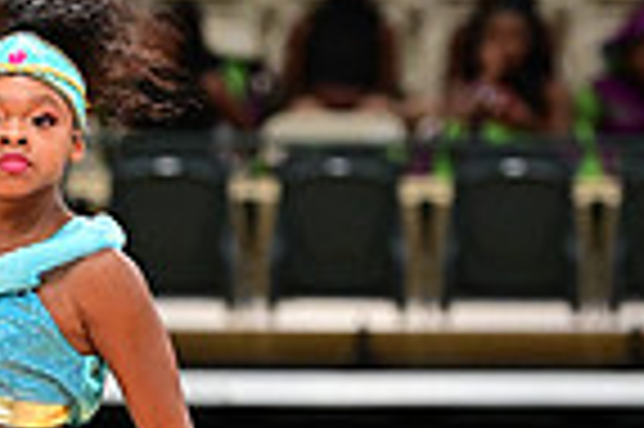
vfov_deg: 2.5
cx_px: 36
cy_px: 698
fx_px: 9774
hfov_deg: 3.8
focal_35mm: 547
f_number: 3.2
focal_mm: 135
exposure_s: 1/1000
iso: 6400
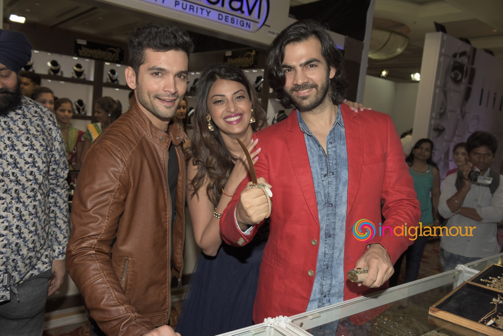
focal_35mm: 29
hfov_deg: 63.6
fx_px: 405
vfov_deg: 45.0
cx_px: 252
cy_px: 168
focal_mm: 29
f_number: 6.3
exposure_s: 1/200
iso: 400
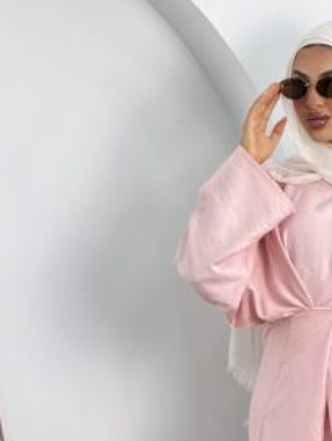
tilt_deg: -5.0
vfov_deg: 8.9
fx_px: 2819
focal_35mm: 221
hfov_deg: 6.7
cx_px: 329
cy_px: 407
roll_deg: +0.6
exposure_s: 1/100
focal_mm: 16.89
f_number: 2.8
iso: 40
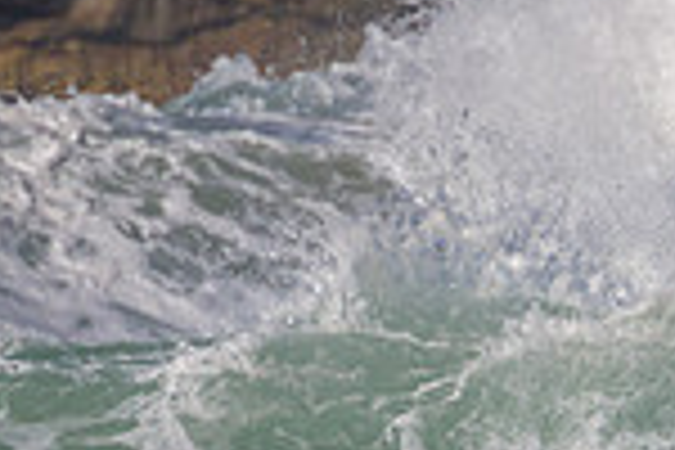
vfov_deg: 0.4
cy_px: 763
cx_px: 706
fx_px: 57914
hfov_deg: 0.7
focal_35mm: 3089
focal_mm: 800
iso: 640
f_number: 11
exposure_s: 1/2000
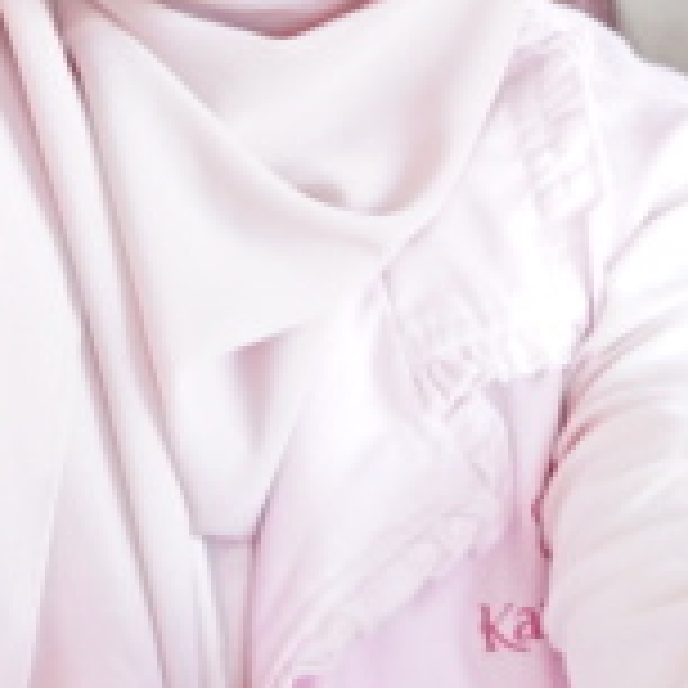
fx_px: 10119
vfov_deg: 3.9
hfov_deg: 3.9
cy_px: -238
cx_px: -99
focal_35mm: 450
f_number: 2.2
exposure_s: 1/20
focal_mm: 50
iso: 200
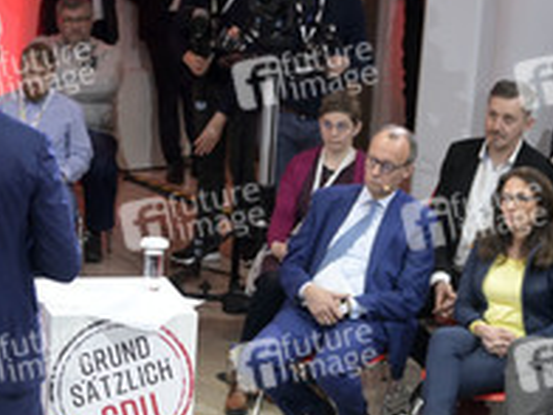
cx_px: 230
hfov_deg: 14.4
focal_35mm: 137
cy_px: 288
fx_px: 2189
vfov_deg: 10.8
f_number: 4.8
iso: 8000
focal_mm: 62
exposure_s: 1/800
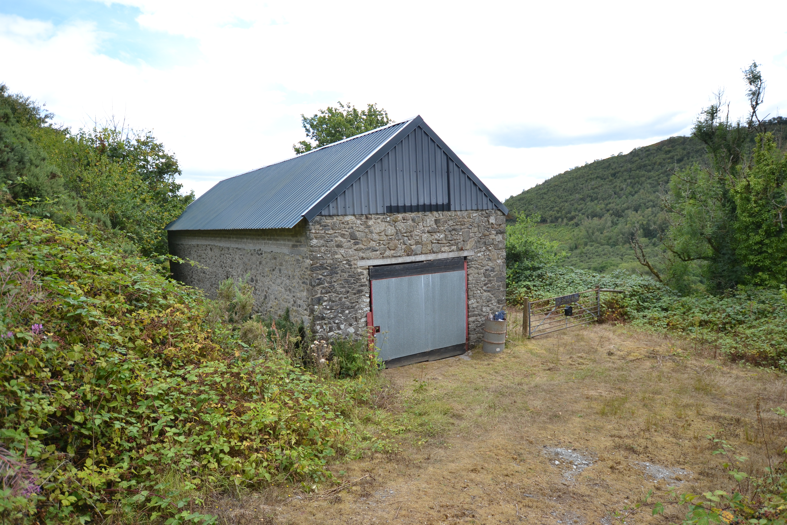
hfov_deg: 85.4
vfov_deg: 63.2
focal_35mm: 20
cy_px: 262
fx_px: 426
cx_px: 394
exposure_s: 1/1000
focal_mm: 13
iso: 200
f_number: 3.5
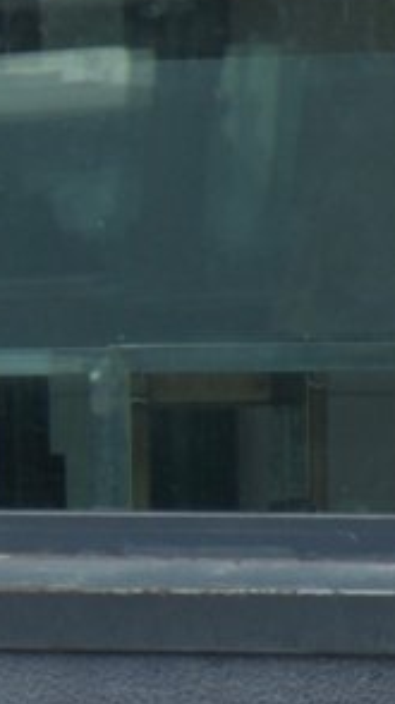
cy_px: 156
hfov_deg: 1.9
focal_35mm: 624
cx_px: -2289
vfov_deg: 3.5
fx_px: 11639
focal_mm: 48.4
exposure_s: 1/250
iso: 100
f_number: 4.5
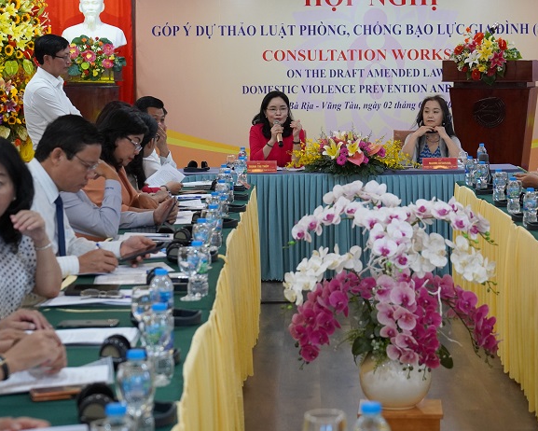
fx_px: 1460
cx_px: 365
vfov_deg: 16.8
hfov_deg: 20.8
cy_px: 188
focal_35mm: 92
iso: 1600
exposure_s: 1/160
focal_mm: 47
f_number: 4
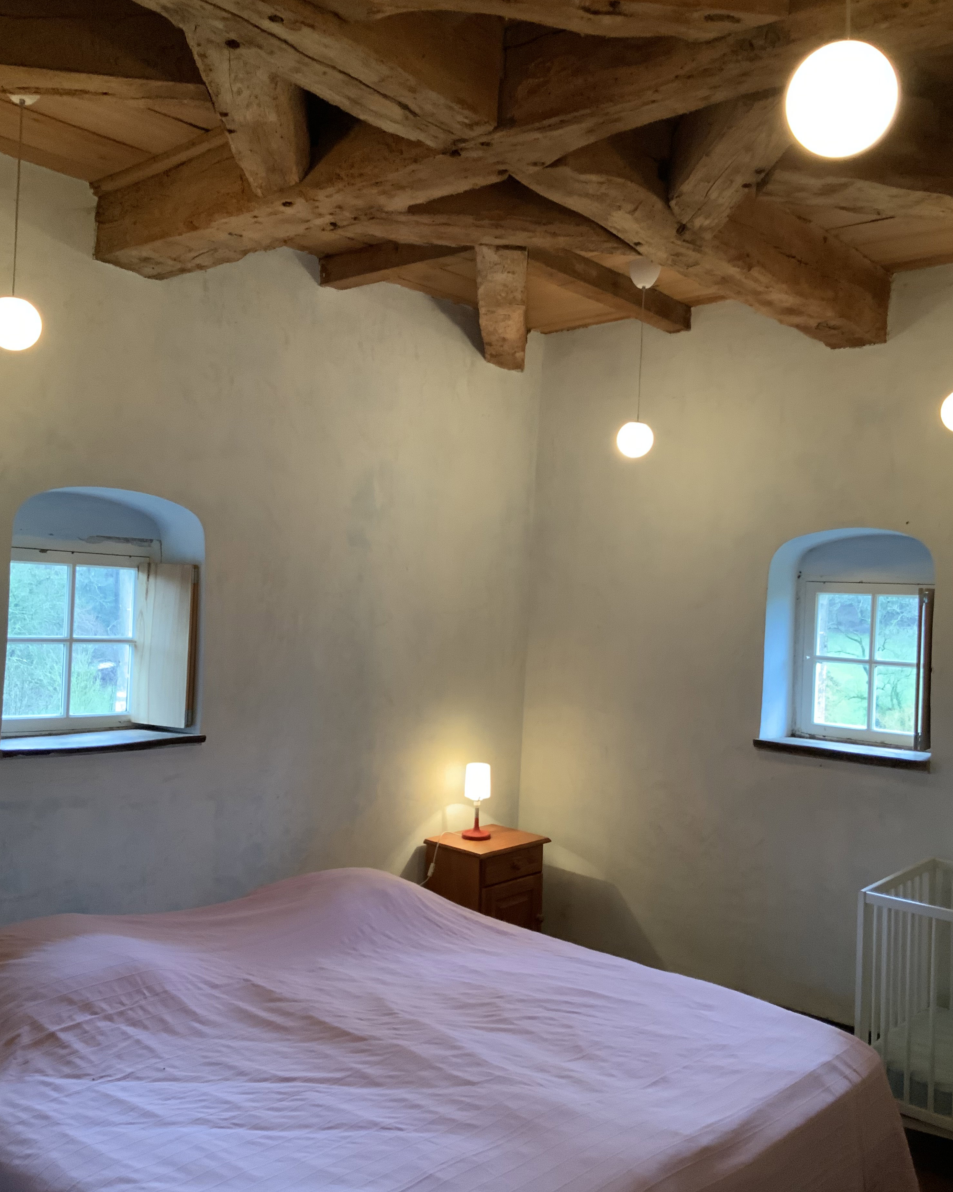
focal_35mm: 31
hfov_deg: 47.1
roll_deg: -1.6
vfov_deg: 57.2
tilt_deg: -0.1
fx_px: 1093
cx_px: 483
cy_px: 614
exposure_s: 1/33
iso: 200
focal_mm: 3
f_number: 1.8
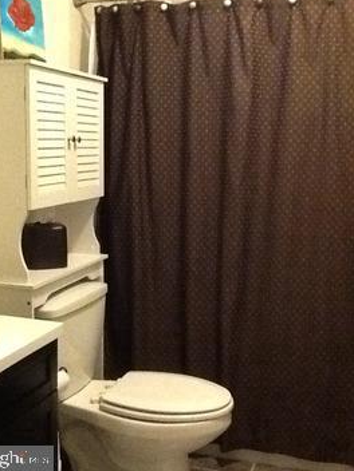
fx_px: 654
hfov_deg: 30.3
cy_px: 215
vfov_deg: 39.6
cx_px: 164
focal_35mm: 48
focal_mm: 2.03
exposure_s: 1/15
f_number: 2.4
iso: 640
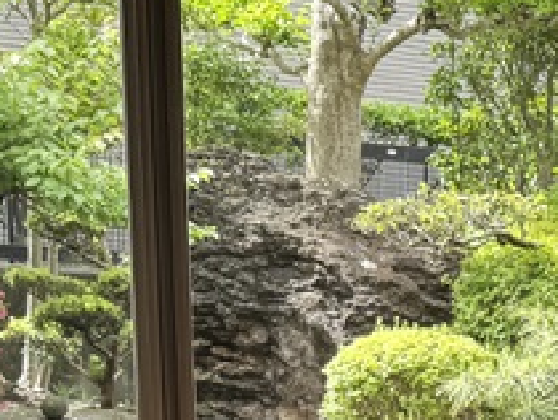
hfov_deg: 15.7
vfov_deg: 11.4
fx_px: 1888
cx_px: 781
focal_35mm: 117
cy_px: 853
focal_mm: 6.76
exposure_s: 1/188
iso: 64
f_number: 1.78
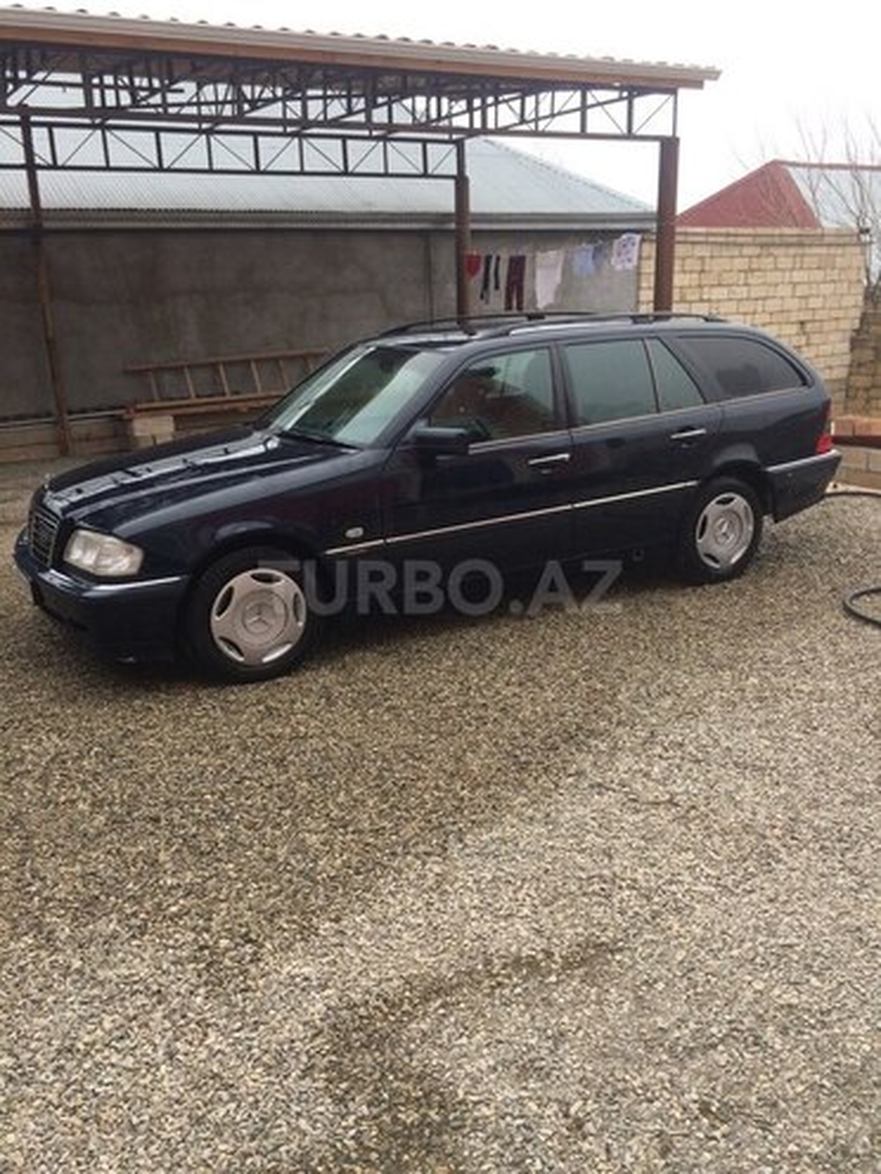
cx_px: 440
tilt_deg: -18.3
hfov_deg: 48.2
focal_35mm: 29
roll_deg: +0.8
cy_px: 587
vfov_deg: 61.7
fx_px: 984
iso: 32
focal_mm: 4.15
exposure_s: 1/363
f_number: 2.2
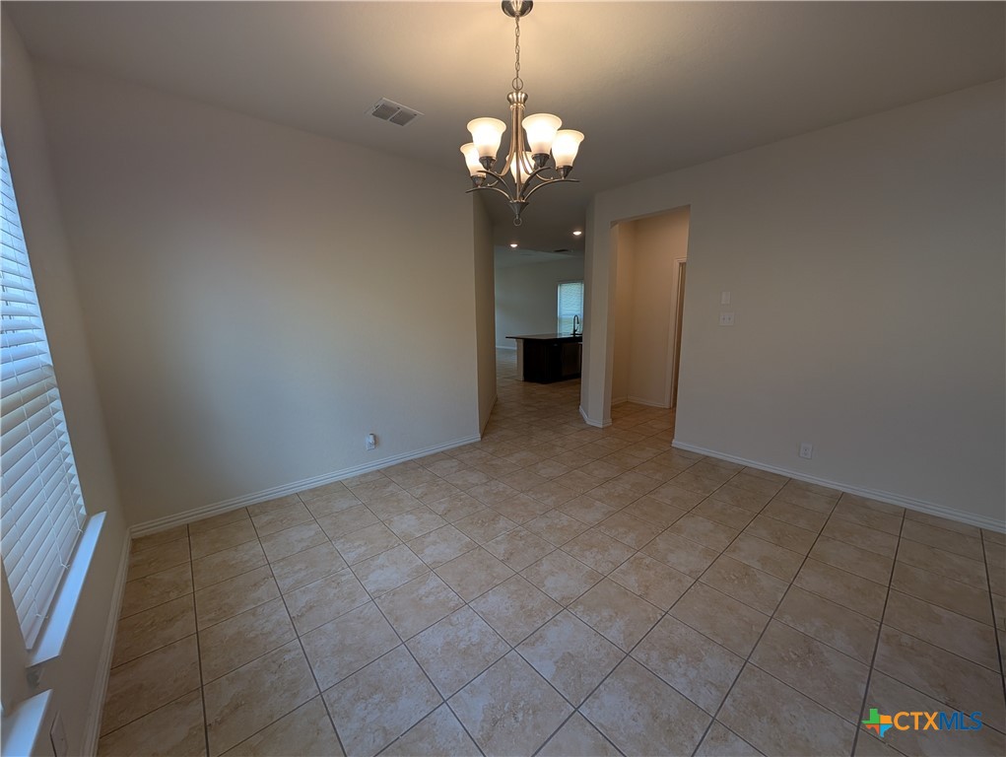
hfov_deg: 110.5
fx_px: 349
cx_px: 503
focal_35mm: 12
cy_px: 378
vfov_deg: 94.6
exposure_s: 1/205
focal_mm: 2.02
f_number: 1.7
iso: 52
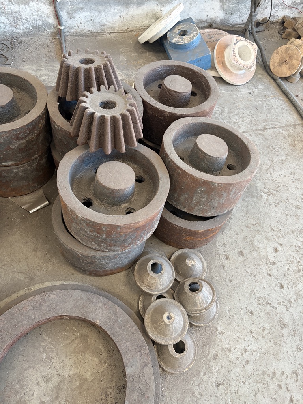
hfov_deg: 53.1
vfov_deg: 67.3
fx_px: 303
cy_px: 202
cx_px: 152
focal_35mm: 26
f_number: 1.6
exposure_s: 1/50
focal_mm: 5.96
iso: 160
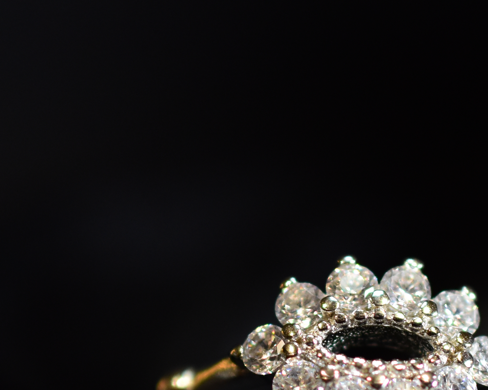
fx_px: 2629
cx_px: 319
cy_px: 333
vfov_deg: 8.5
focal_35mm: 182
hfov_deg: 10.6
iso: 800
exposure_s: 1/200
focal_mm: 40
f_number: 3.3
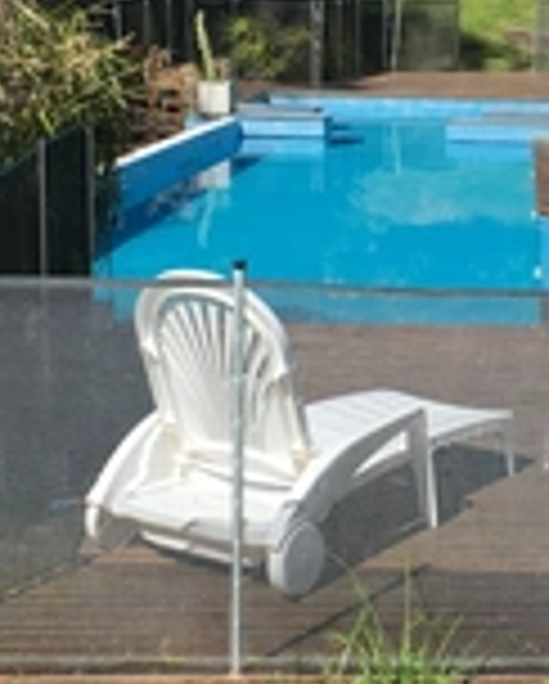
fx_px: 1662
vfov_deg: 23.2
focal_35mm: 82
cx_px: 490
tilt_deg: -9.5
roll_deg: -0.3
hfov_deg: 18.5
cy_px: 256
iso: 25
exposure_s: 1/1350
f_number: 2.2
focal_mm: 4.15
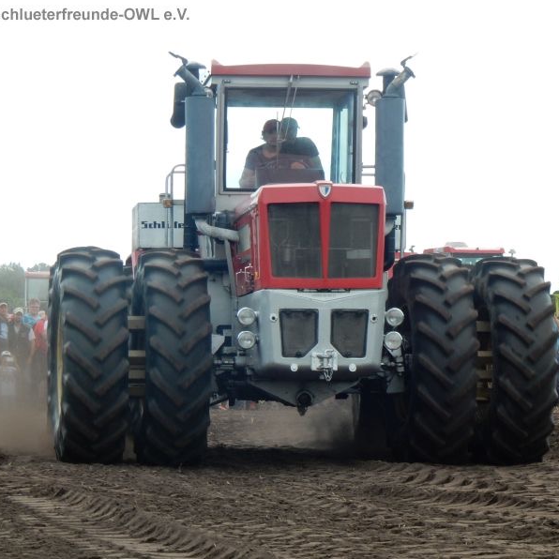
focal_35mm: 165
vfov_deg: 10.6
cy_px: 279
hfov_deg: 10.6
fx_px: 3015
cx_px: 355
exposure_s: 1/250
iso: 180
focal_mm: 24.7
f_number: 6
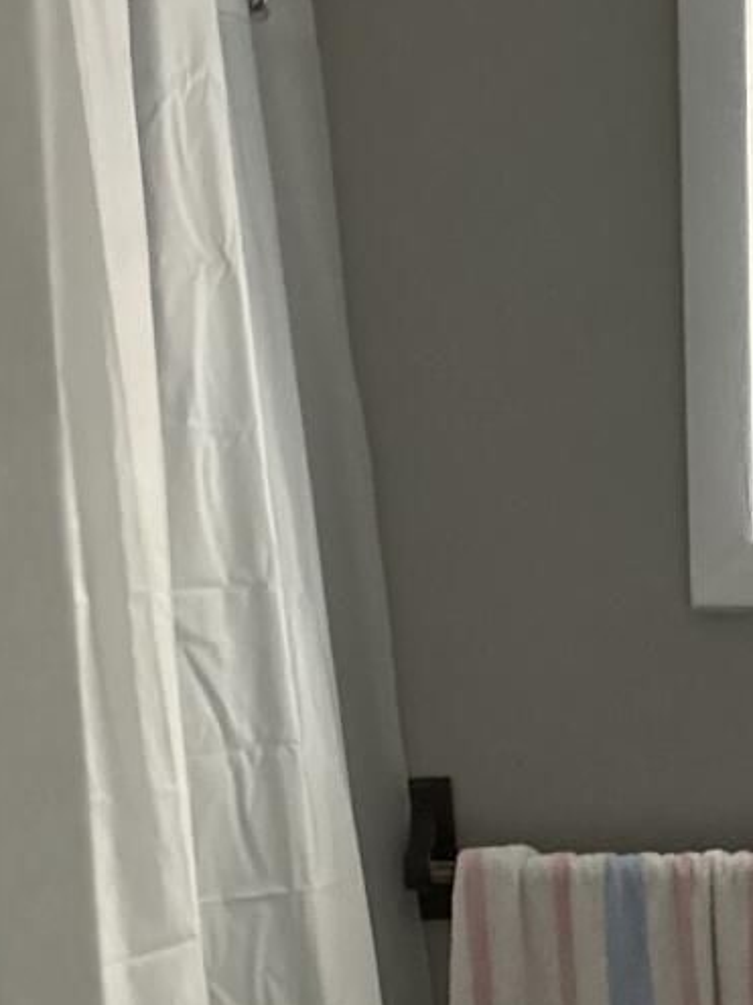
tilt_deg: -12.1
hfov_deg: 13.8
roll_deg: +0.4
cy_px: 1275
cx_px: 848
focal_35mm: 105
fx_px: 3047
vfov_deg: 17.6
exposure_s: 1/37
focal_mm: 5.7
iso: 640
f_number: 1.5
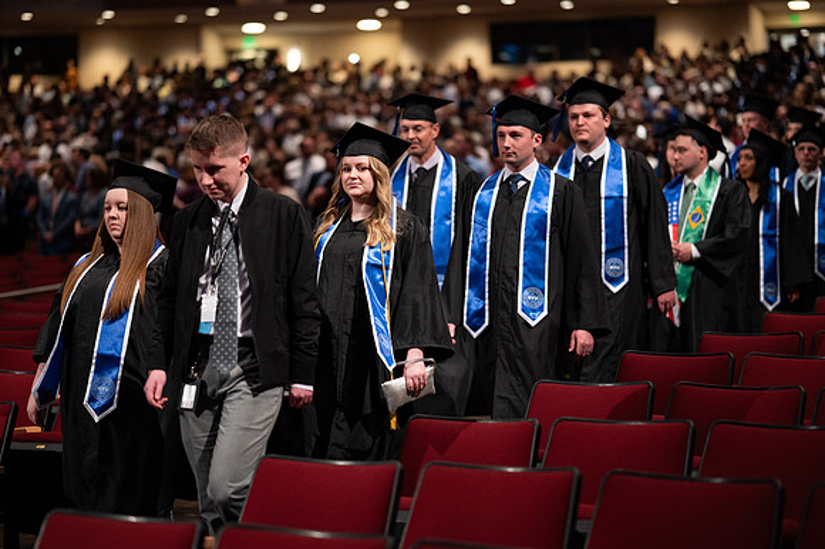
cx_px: 412
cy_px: 274
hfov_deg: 23.9
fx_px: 1947
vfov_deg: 16.1
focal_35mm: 85
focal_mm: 85
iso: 1250
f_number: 1.8
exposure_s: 1/200
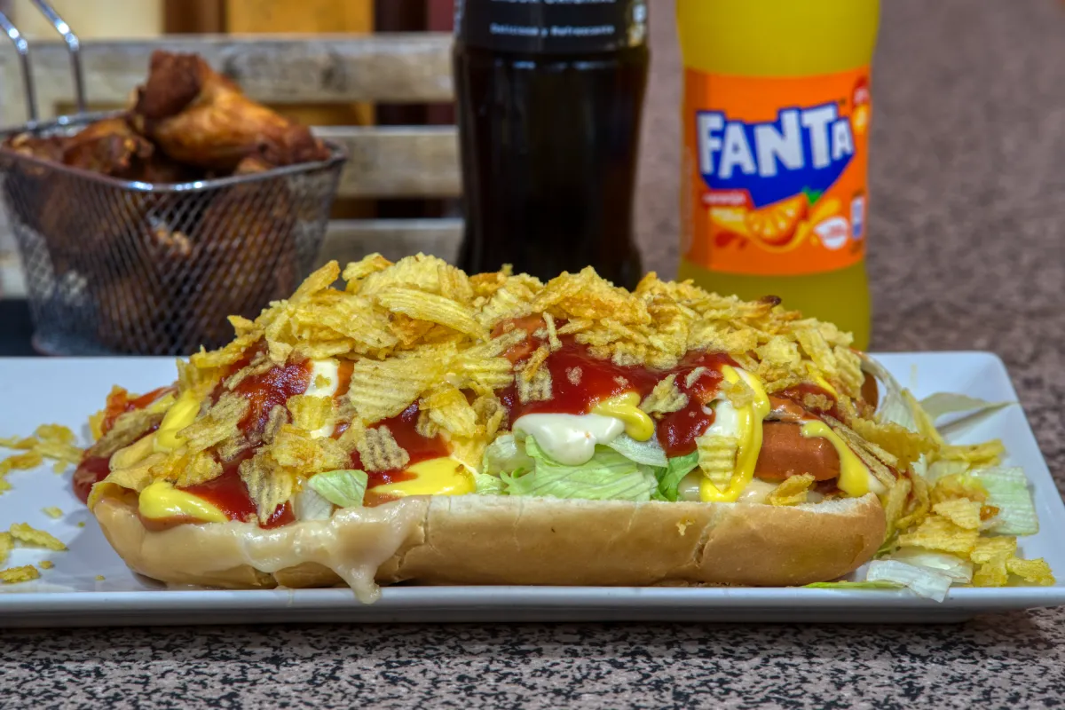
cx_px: 532
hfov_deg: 23.9
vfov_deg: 16.1
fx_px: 2514
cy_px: 355
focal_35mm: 85
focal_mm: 85
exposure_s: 1/4
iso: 160
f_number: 9
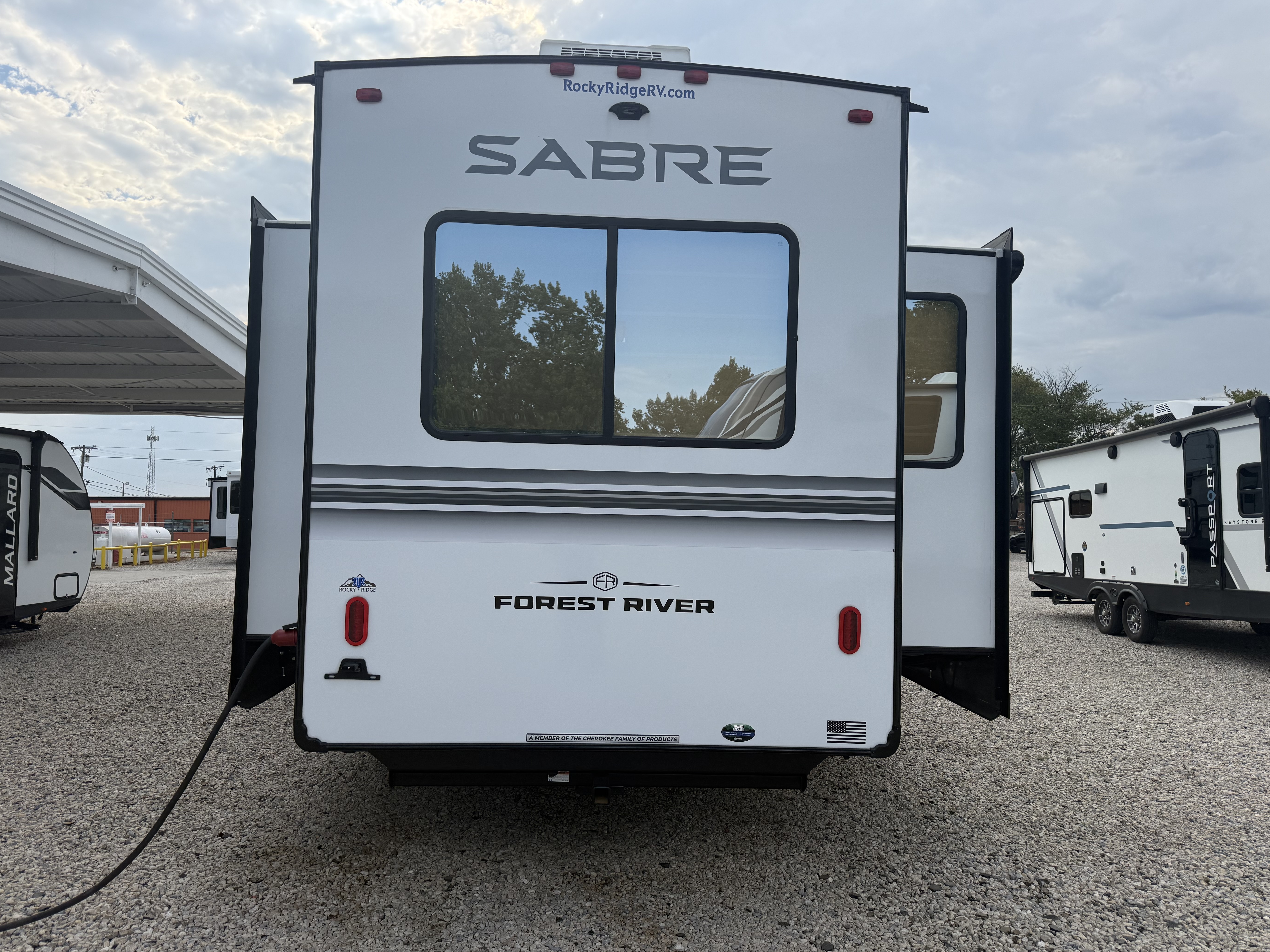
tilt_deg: +3.3
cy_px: 476
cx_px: 629
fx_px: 917
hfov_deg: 69.4
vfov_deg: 54.9
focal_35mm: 25
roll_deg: -0.7
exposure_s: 1/3759
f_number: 1.78
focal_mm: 6.76
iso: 100
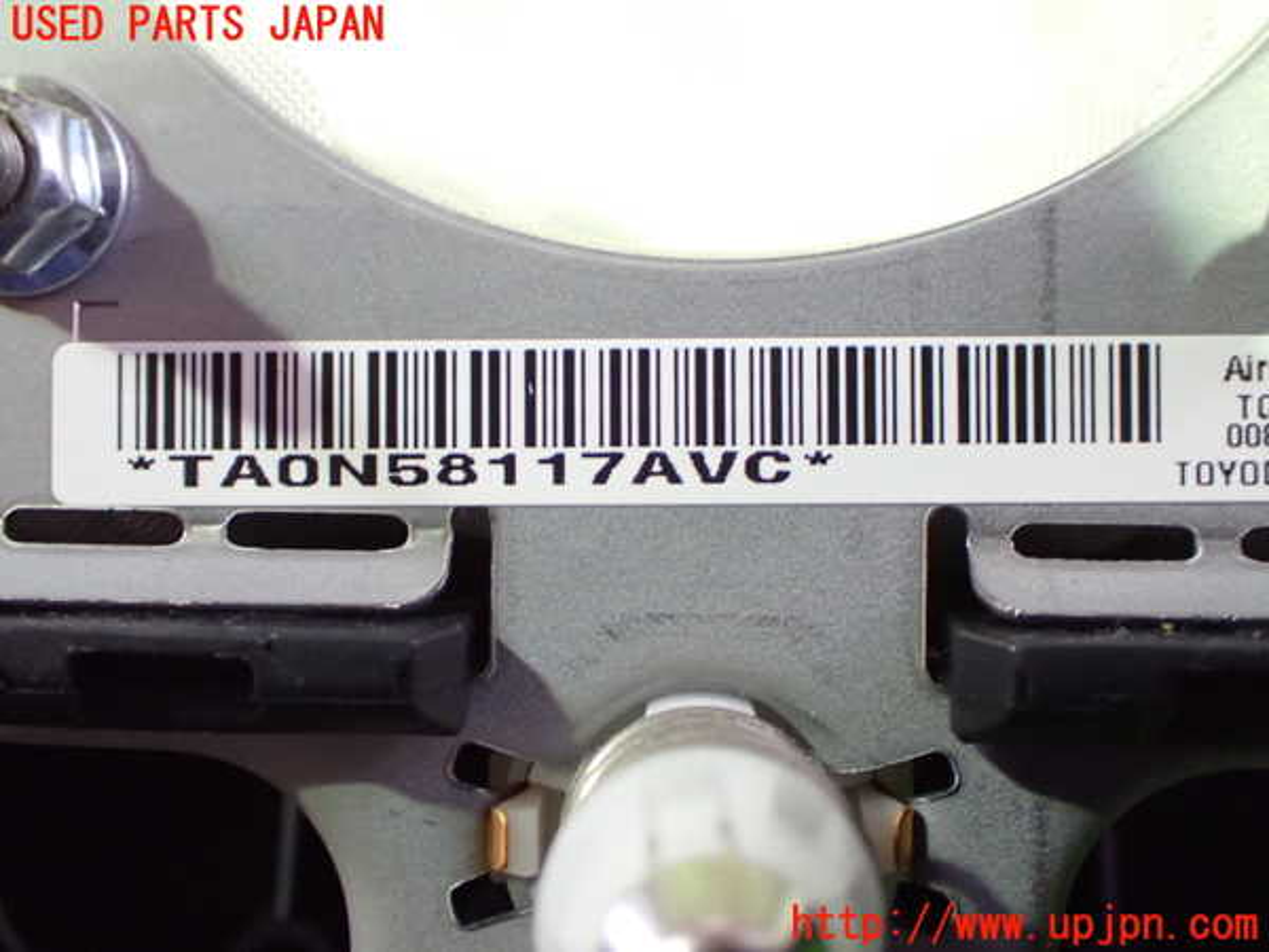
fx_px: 1503
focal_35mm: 41
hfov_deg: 45.8
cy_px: 476
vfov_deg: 35.1
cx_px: 634
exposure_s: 1/40
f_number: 2.8
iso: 1250
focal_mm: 7.31
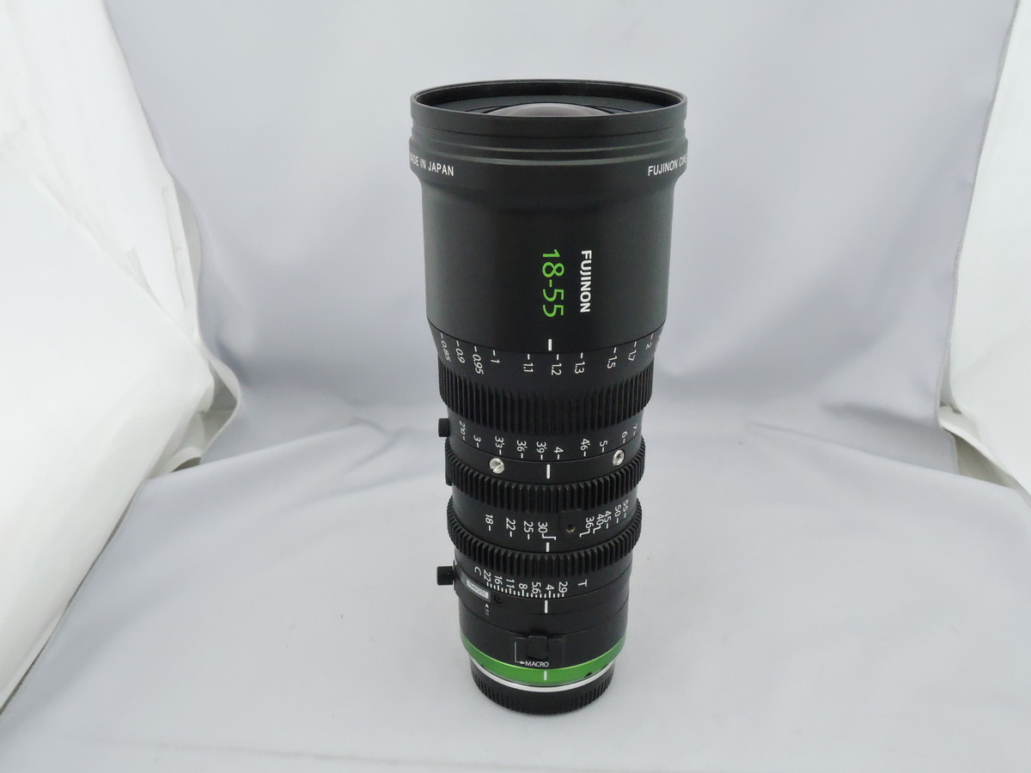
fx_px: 1042
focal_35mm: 35
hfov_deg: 52.6
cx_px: 516
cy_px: 386
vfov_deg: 40.7
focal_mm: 7.5
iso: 1600
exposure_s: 1/125
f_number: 5.6
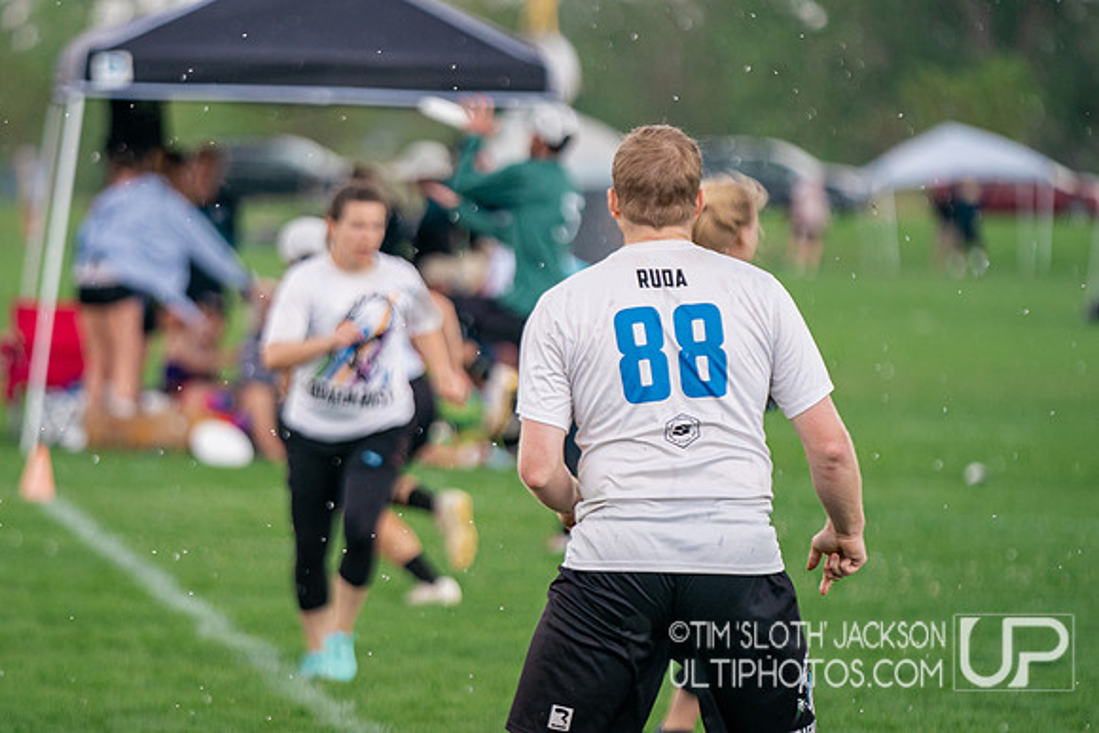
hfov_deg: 7.4
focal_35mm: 278
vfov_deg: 4.9
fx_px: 8485
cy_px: 361
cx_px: 459
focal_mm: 200
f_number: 2.8
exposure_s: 1/2500
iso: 640
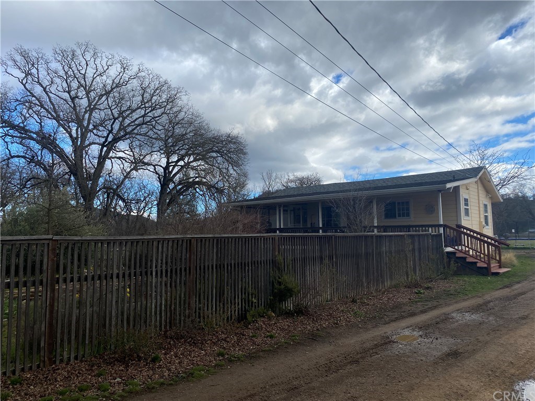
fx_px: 402
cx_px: 268
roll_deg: +0.4
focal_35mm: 26
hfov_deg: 67.3
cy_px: 200
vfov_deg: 53.1
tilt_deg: +4.6
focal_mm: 4.25
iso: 32
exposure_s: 1/2141
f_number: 1.8
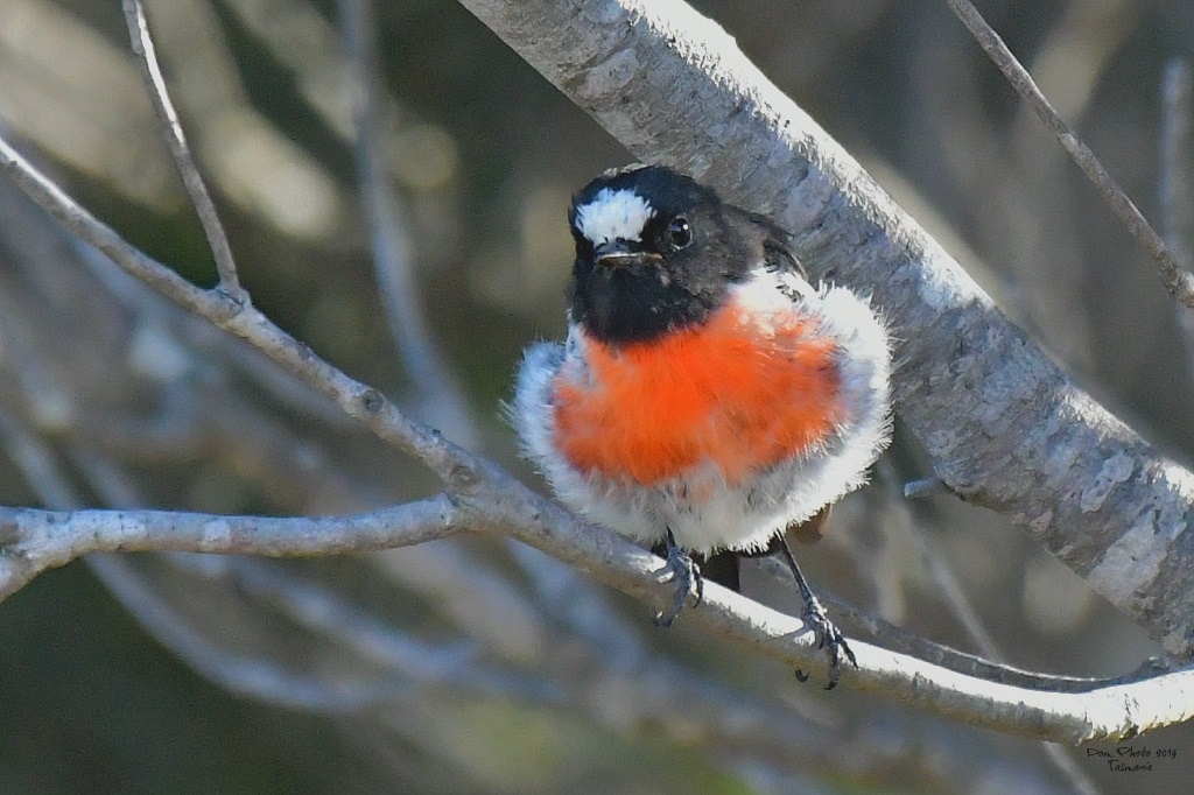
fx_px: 24866
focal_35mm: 750
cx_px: 597
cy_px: 398
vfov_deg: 1.8
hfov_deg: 2.8
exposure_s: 1/1500
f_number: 5.6
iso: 4000
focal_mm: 500
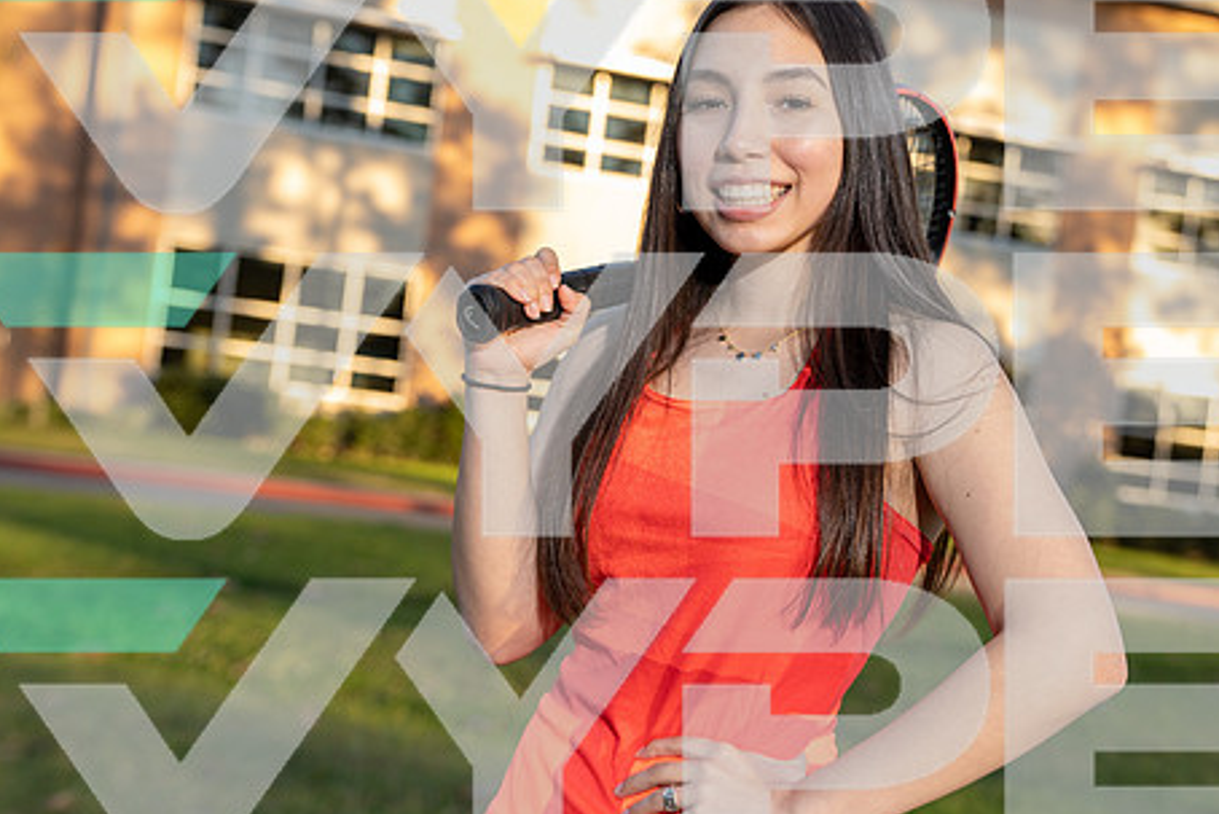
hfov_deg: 33.4
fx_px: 2032
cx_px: 639
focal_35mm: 60
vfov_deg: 22.6
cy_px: 396
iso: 250
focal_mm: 47
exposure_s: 1/250
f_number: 3.5
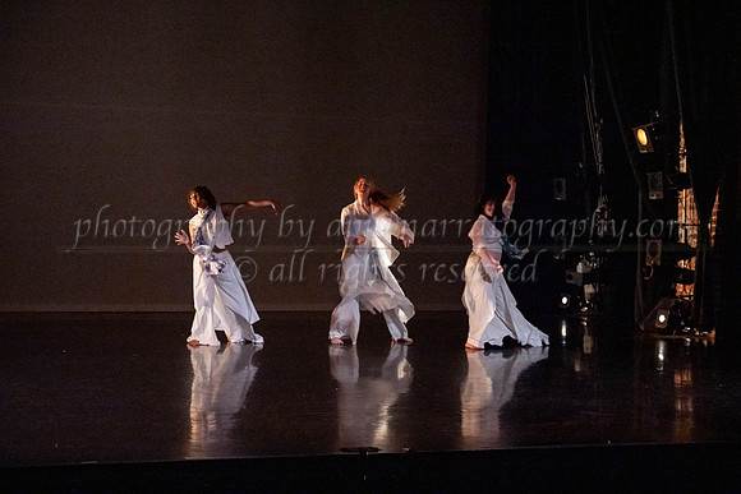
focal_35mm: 61
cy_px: 247
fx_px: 1256
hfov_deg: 32.9
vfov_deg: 22.3
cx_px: 370
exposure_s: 1/400
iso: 4000
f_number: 4
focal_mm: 61
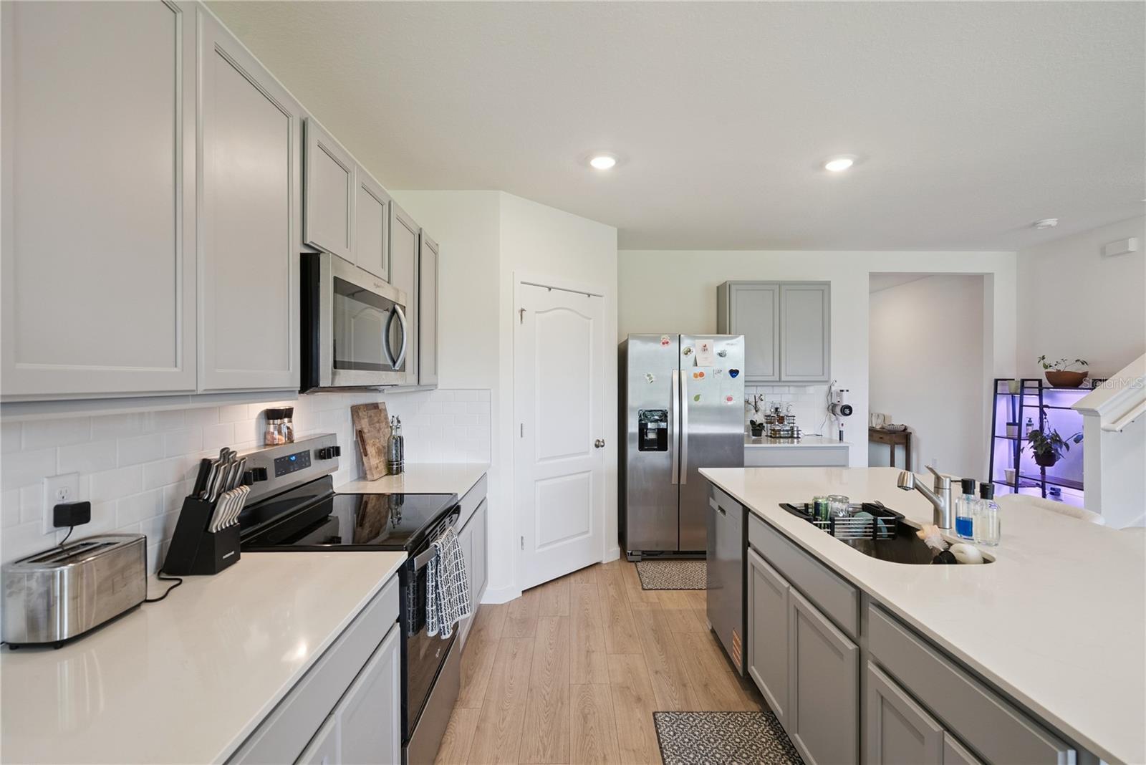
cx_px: 573
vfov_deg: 73.8
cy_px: 382
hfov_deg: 96.7
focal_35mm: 16
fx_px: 509
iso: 800
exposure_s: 1/50
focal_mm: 16
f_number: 9
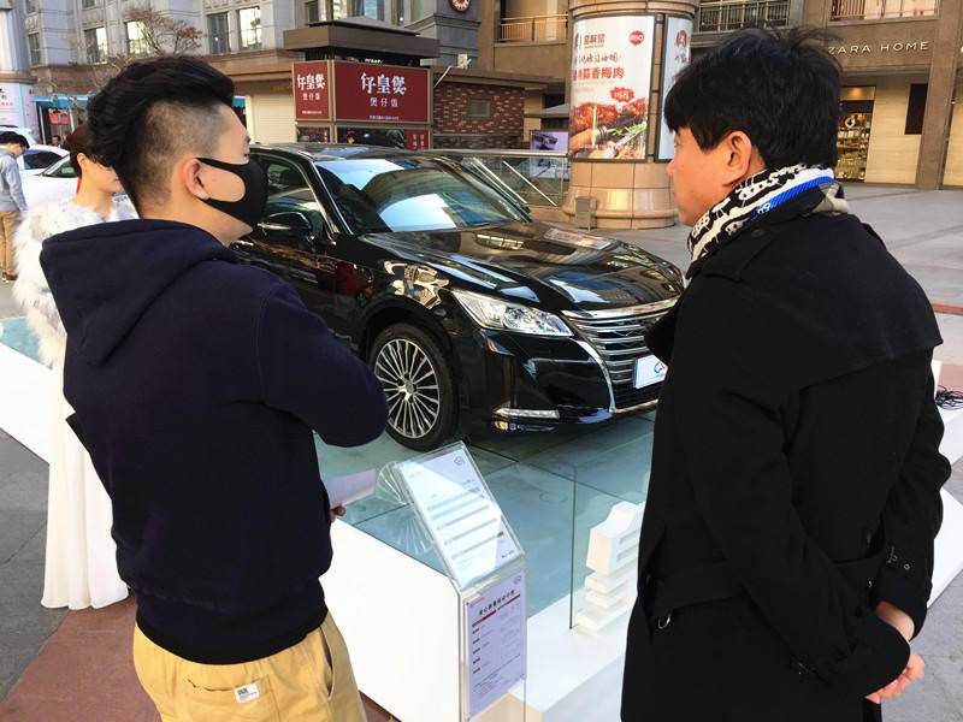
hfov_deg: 61.7
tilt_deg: -15.3
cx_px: 482
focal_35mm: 29
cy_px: 361
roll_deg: -1.8
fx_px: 807
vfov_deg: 48.2
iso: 32
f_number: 2.2
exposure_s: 1/100
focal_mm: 4.15
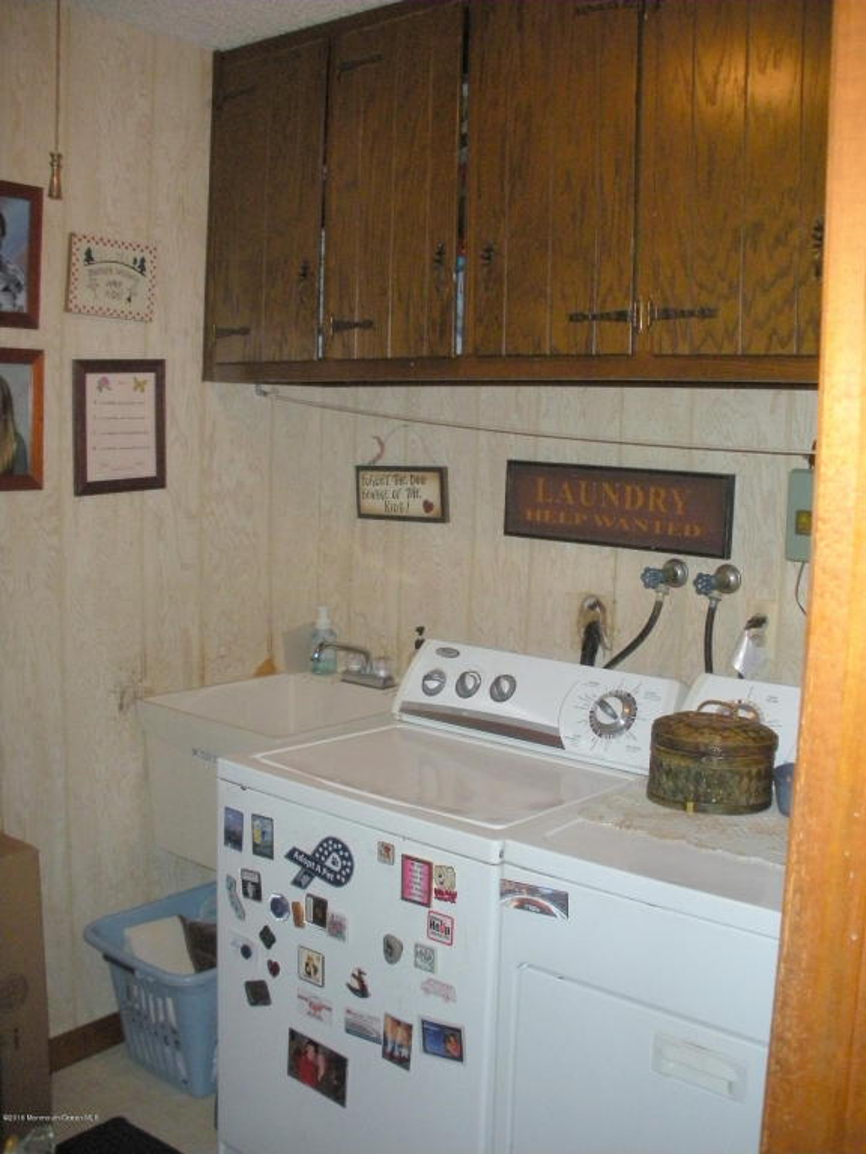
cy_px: 577
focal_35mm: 35
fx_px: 1167
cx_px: 433
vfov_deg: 52.6
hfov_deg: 40.7
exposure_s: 1/60
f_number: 3.5
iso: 400
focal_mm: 6.3
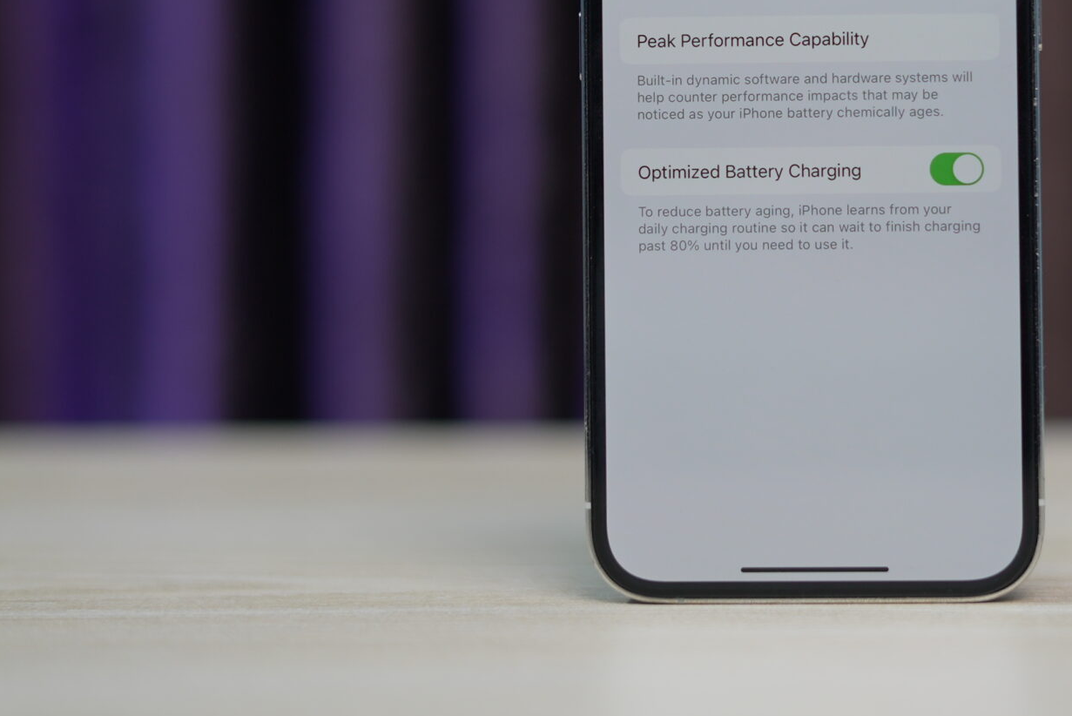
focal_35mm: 104
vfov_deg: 13.1
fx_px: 3098
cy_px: 66
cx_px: 806
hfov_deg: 19.5
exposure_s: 1/100
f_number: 2.2
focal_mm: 50
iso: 250
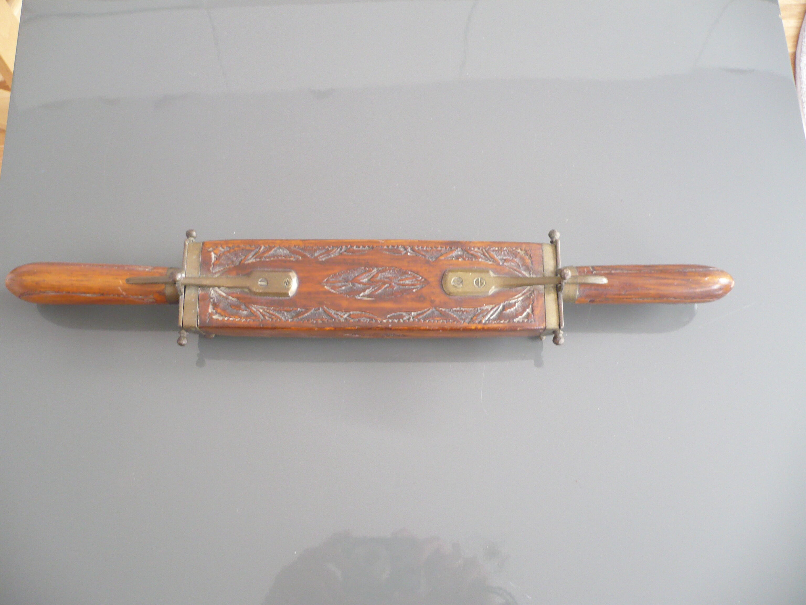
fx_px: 815
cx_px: 403
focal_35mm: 35
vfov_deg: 40.7
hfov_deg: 52.6
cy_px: 302
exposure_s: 1/20
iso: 200
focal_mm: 5.8
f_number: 2.8
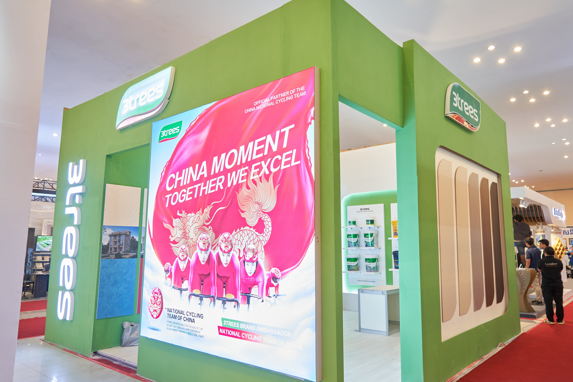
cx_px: 295
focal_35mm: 25
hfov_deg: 71.5
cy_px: 186
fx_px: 398
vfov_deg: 51.3
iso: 800
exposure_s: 1/60
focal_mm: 24
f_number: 4
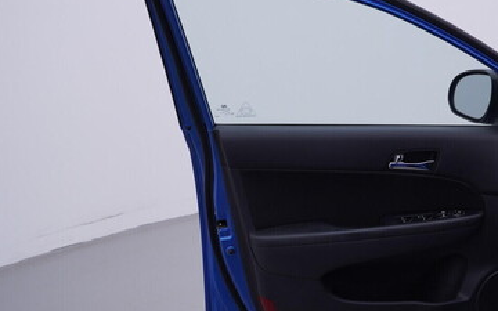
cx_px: 328
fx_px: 760
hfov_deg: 36.0
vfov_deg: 23.1
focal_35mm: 56
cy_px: 158
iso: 125
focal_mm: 24
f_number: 4
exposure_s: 1/80
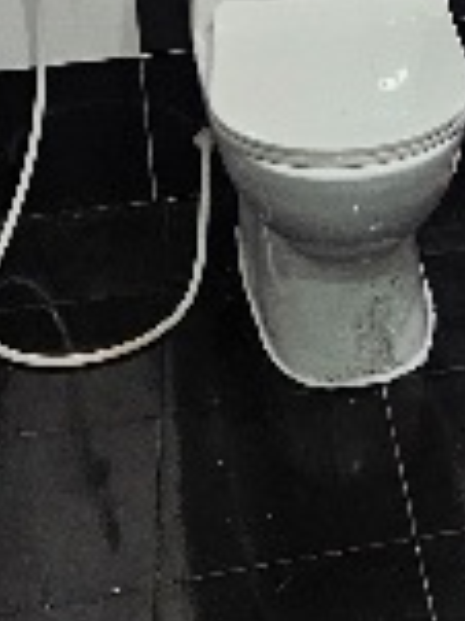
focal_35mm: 69
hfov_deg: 20.4
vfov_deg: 25.4
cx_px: 502
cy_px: -115
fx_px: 1238
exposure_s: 1/50
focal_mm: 2.2
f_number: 2.2
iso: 200
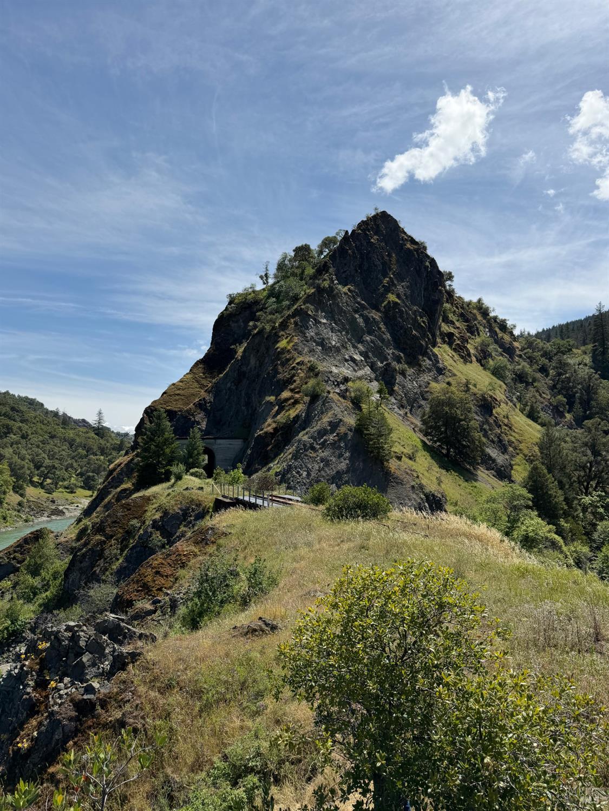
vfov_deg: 71.6
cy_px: 406
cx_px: 304
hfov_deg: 56.8
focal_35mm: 24
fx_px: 563
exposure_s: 1/6711
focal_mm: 6.76
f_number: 1.78
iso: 80
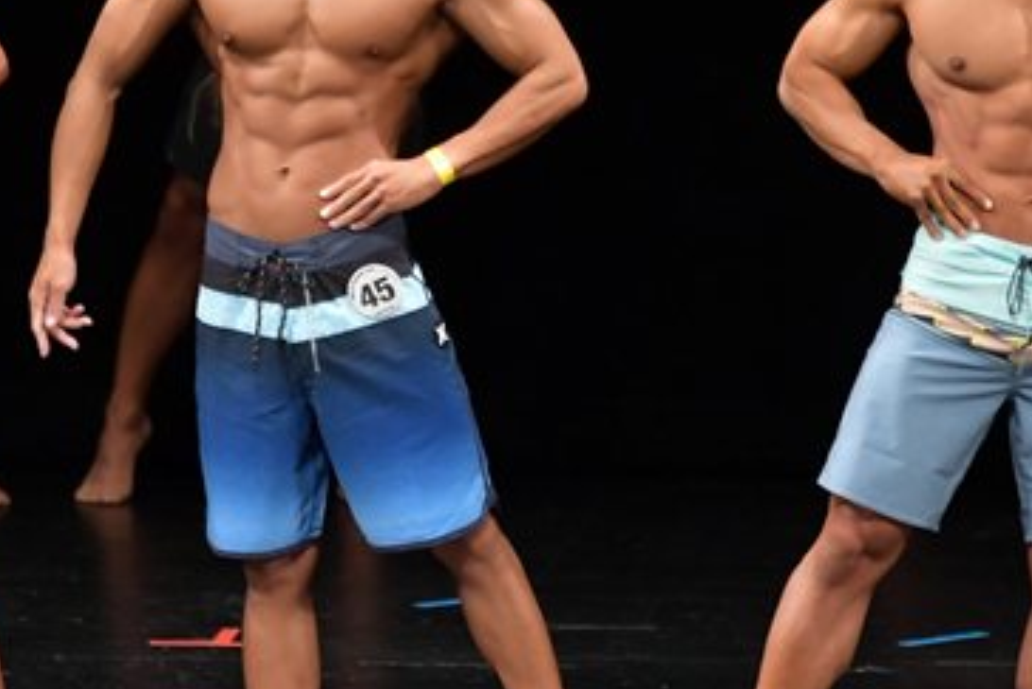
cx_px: 296
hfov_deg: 3.4
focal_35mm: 606
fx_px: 17378
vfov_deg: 2.3
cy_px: 332
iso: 3200
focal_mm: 190
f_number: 5.6
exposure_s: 1/400
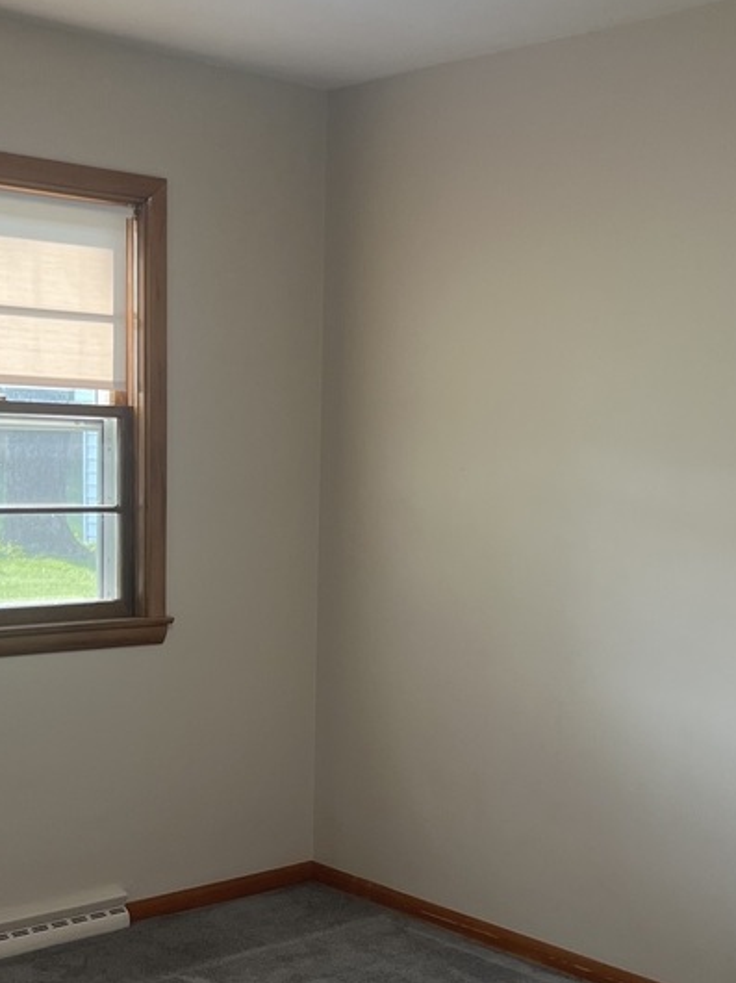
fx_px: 1504
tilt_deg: -4.6
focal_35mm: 53
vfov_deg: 36.0
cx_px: 373
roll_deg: -1.8
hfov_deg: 27.5
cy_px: 619
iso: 64
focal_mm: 5.1
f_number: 1.6
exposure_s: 1/120
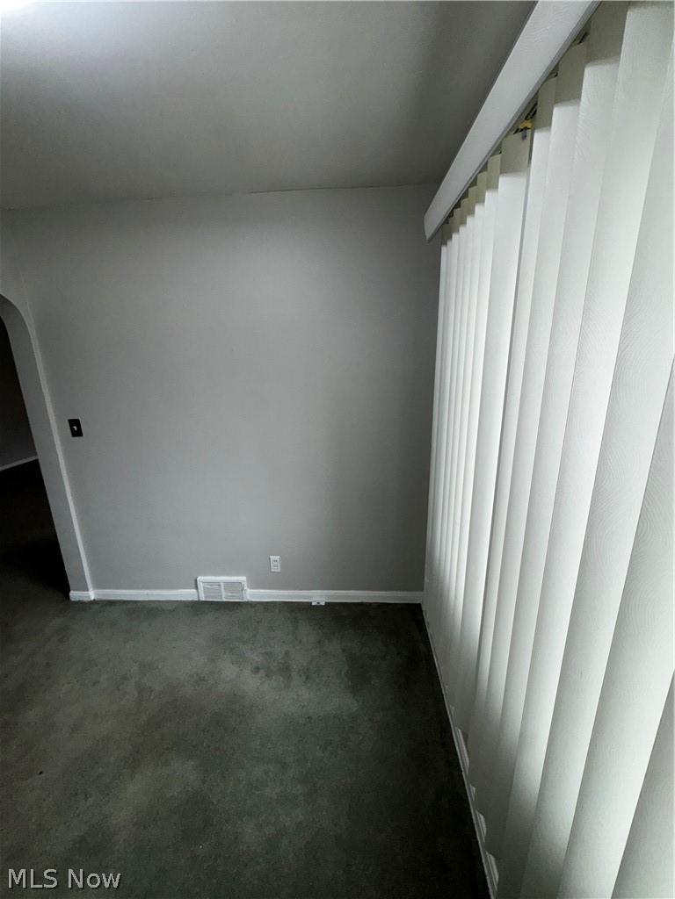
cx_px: 338
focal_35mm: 14
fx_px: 364
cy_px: 450
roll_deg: +1.0
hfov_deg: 85.7
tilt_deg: -15.6
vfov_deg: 102.1
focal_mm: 2.22
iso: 80
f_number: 2.2
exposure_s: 1/122
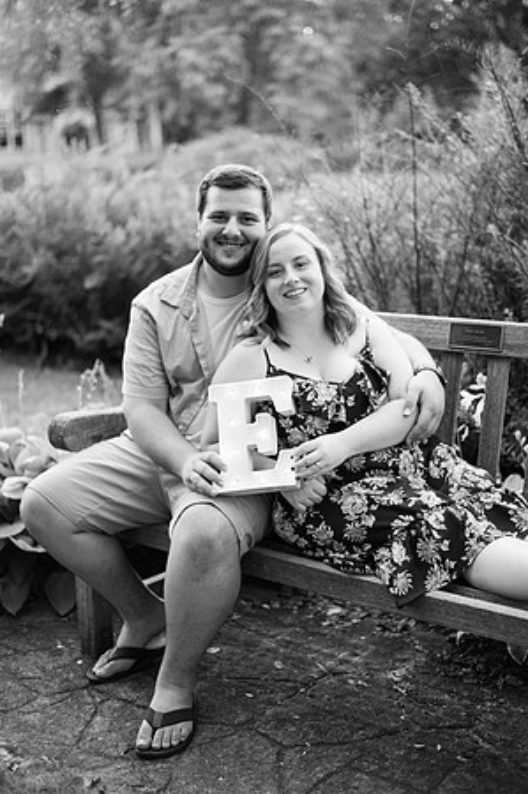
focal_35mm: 50
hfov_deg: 26.9
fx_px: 1102
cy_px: 397
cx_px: 264
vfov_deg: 39.6
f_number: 2
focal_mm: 50
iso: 640
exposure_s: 1/200
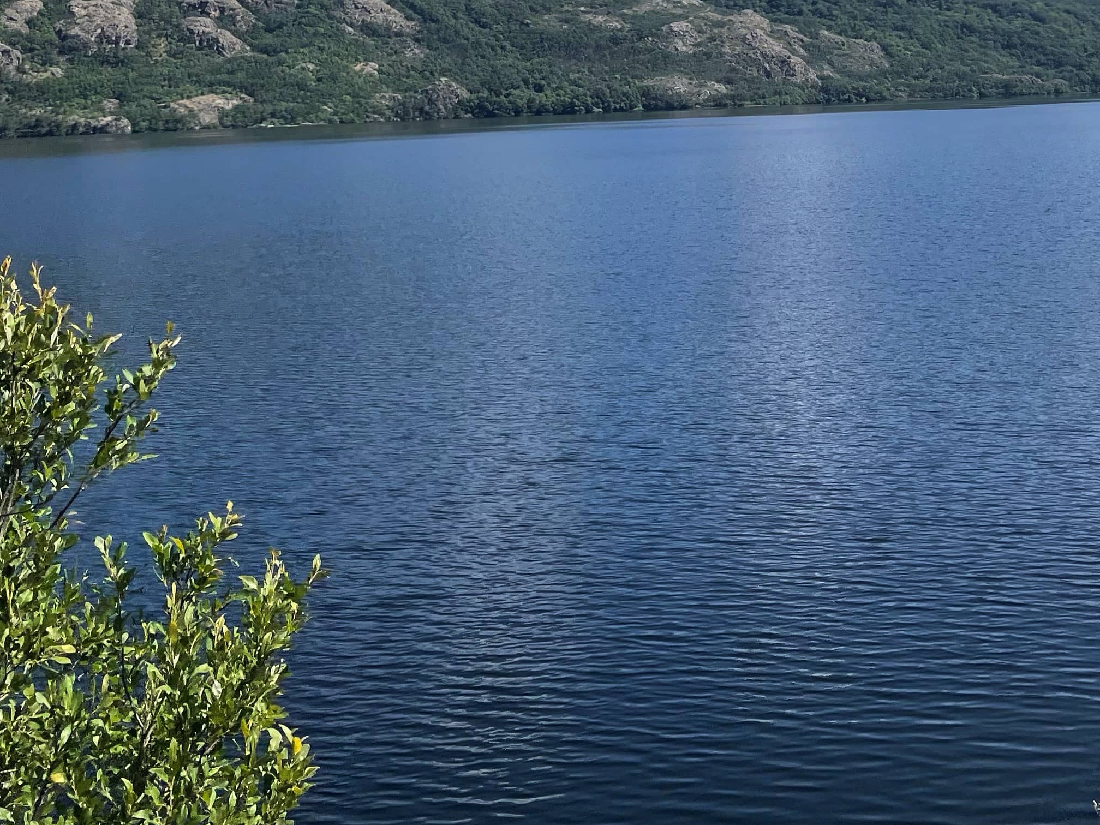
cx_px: 746
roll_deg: +0.7
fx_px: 1652
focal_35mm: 52
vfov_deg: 26.7
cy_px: 21
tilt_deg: +0.5
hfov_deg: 36.4
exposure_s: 1/3125
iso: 32
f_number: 1.6
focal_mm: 4.2
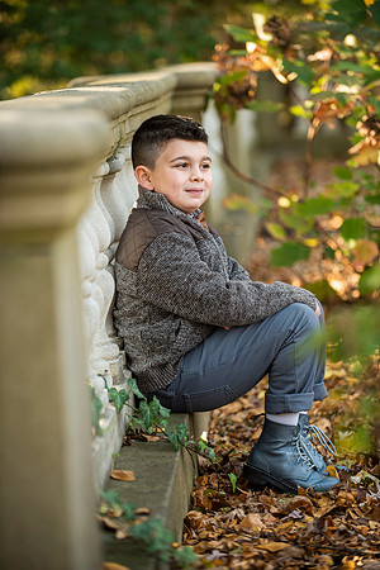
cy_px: 285
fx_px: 2375
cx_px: 190
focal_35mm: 150
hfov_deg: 9.1
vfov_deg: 13.7
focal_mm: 150
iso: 250
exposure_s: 1/200
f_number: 3.5
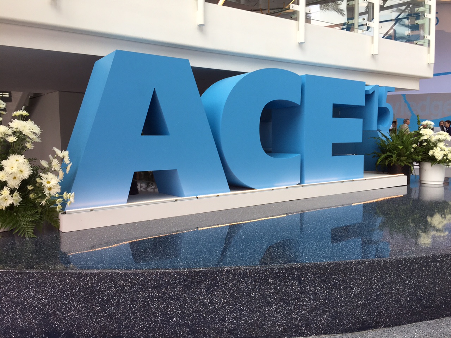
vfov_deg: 48.2
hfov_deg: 61.7
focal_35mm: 29
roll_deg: +0.4
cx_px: 226
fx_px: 378
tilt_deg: -4.4
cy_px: 169
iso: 32
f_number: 2.2
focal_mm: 4.15
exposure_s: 1/124
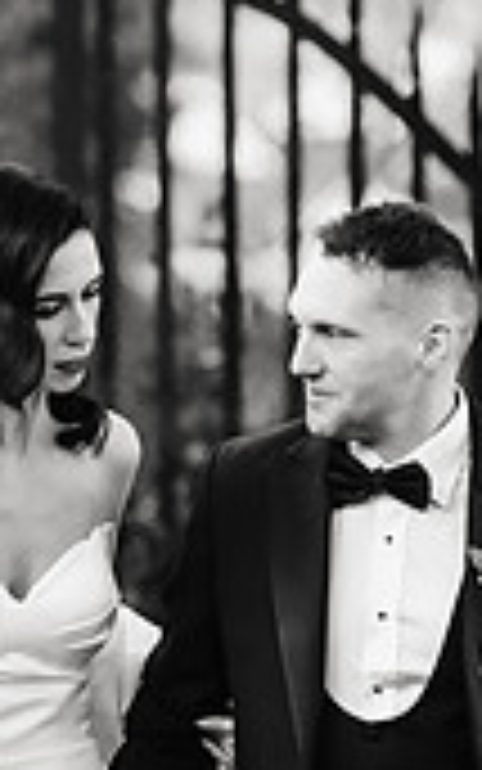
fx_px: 13587
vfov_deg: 3.2
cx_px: 581
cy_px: 824
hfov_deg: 2.0
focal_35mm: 647
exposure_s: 1/250
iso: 1000
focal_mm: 150
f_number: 2.8
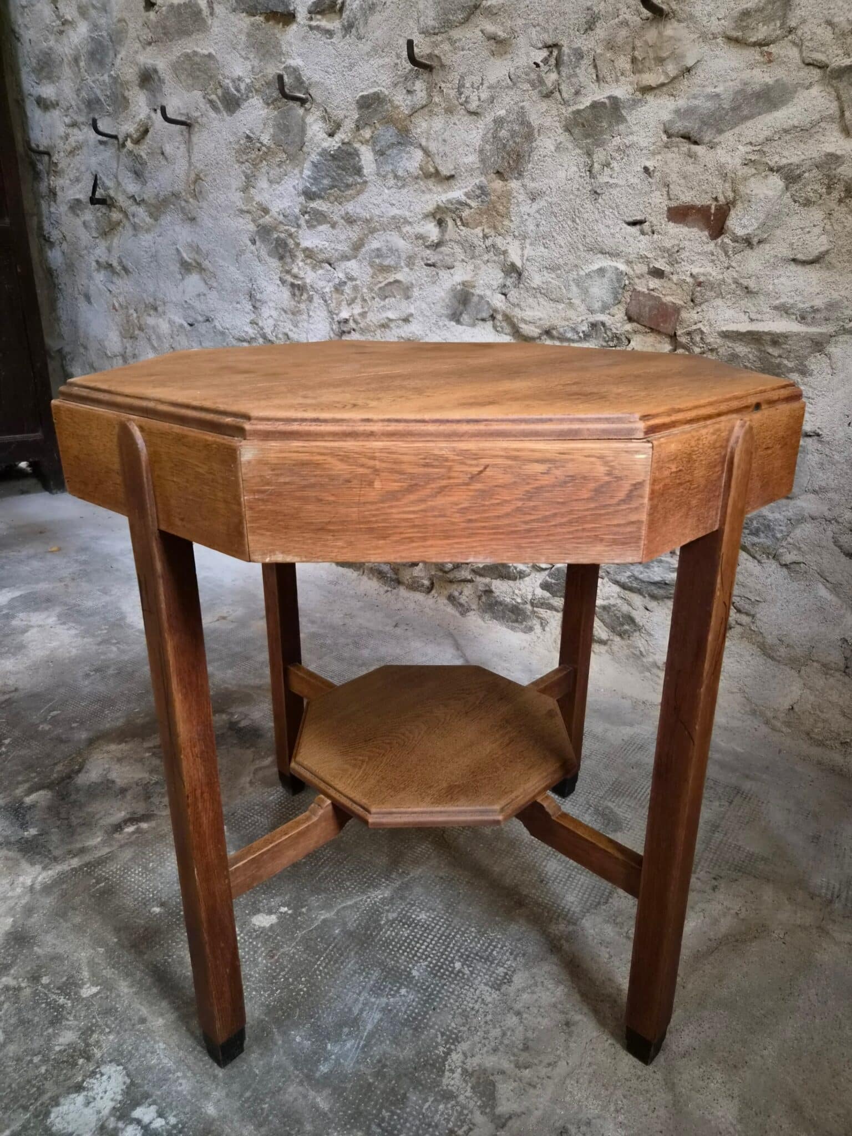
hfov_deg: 58.9
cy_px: 568
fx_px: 755
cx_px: 426
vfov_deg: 73.9
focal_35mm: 23
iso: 1600
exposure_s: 1/100
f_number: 1.8
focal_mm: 5.4
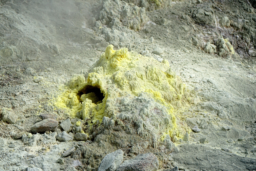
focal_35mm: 105
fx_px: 747
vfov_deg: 13.0
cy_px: 86
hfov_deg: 19.5
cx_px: 128
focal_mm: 70
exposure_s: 1/1600
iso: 100
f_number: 4.5
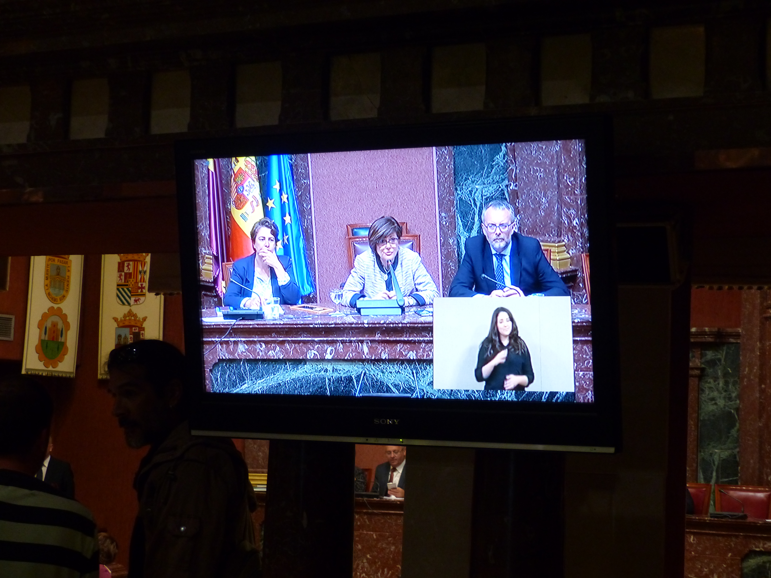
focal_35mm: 75
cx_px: 386
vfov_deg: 19.6
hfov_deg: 26.0
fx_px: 1670
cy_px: 289
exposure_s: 1/60
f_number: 2.8
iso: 400
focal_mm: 13.5
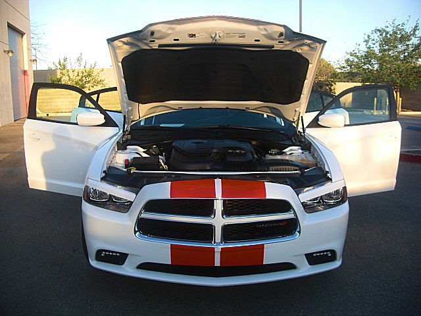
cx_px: 210
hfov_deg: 51.4
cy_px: 158
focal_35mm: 36
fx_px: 438
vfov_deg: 39.7
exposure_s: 1/160
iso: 50
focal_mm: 6.3
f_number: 2.8
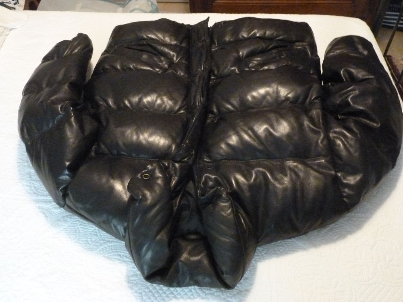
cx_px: 202
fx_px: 349
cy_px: 151
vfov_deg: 46.8
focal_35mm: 30
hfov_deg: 60.0
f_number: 3.4
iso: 1250
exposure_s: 1/15
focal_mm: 5
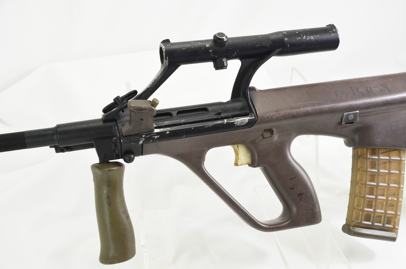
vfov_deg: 31.8
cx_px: 203
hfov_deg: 46.5
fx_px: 473
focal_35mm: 42
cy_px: 134
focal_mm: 28
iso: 360
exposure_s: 1/125
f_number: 5.6
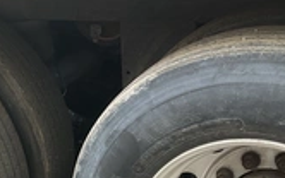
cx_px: 93
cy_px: 211
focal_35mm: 74
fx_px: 575
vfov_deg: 16.9
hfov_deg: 27.6
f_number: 1.8
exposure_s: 1/122
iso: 25
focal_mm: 3
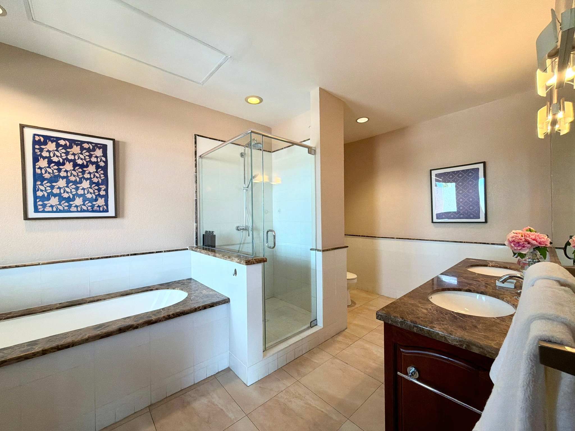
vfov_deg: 85.7
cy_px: 216
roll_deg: +1.3
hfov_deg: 102.1
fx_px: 233
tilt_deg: -0.7
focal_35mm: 14
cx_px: 288
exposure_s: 1/120
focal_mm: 2.22
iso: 200
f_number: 2.2
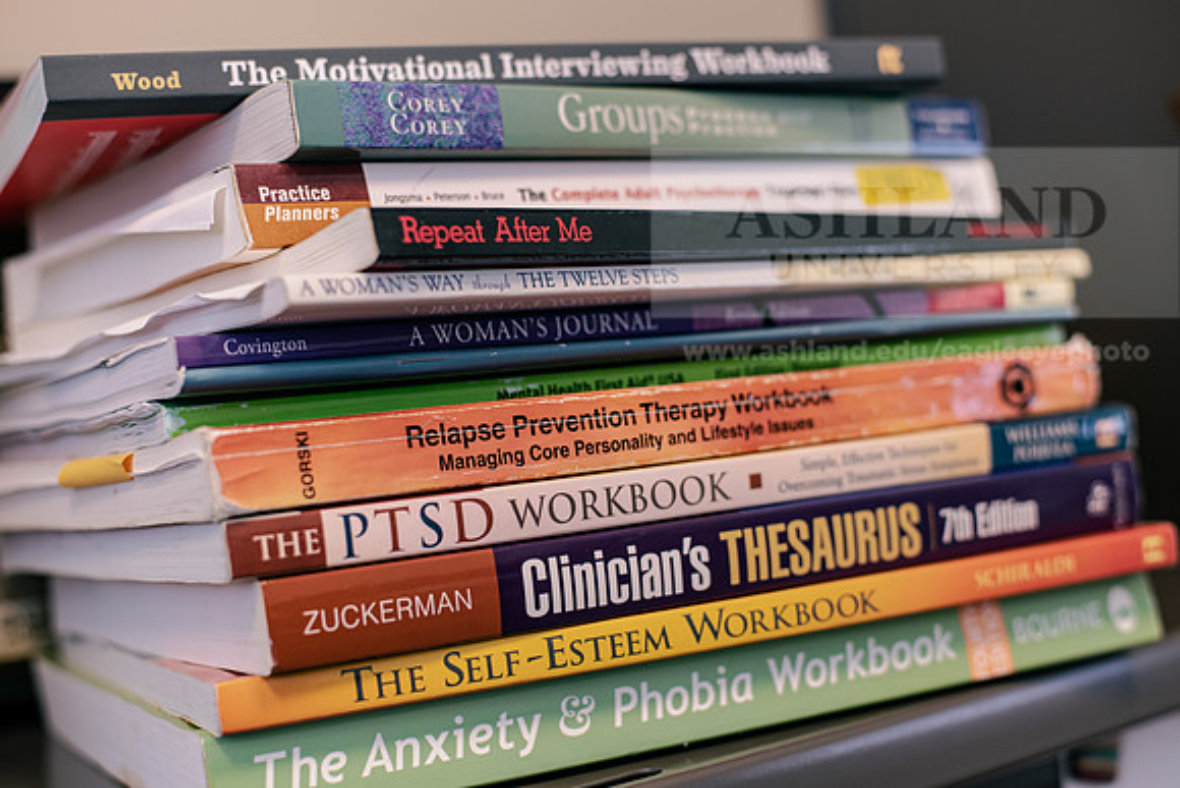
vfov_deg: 27.0
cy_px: 394
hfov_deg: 39.6
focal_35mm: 50
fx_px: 1639
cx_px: 590
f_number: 2.8
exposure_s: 1/200
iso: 500
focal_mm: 50
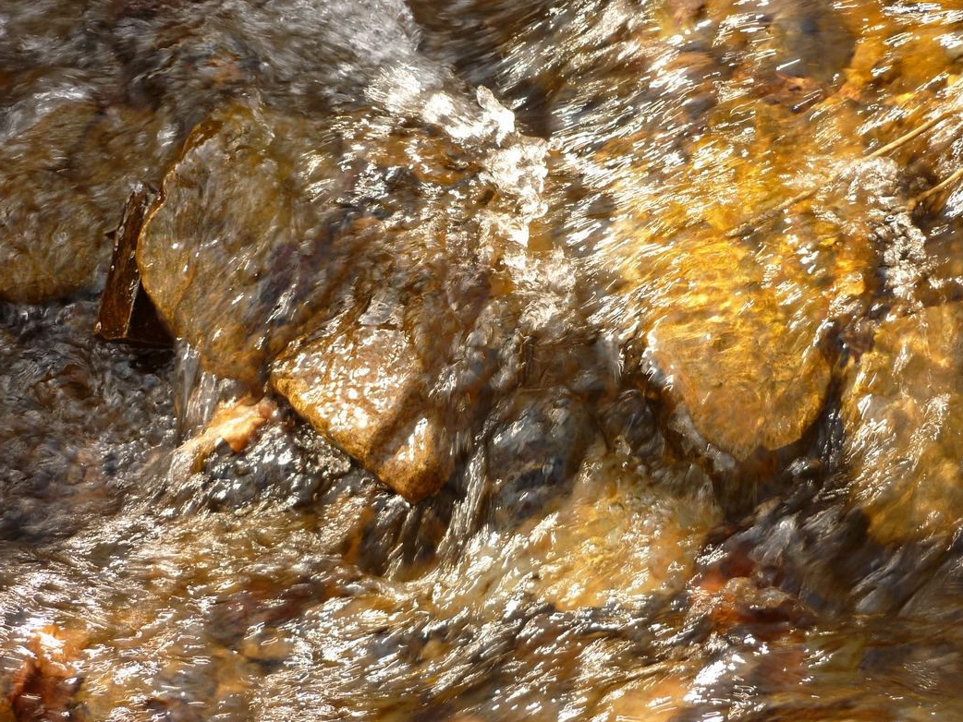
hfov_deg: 48.8
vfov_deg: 37.7
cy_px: 361
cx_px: 544
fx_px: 1057
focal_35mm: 38
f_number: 2.8
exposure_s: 1/60
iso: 80
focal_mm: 5.5
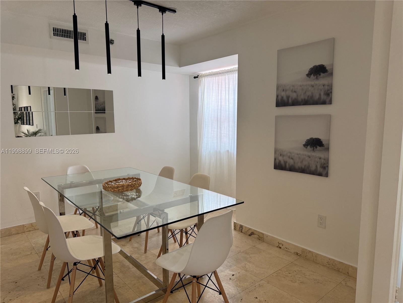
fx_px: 279
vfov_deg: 56.8
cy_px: 152
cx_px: 202
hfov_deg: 71.6
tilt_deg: -6.1
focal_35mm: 24
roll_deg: +0.3
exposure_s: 1/120
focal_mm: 6.76
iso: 200
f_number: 1.78
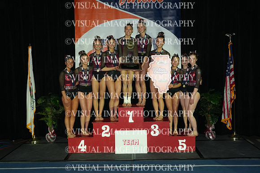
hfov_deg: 46.4
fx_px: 303
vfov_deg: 31.9
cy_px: 86
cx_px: 130
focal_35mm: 42
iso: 1250
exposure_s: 1/125
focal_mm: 28
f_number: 8
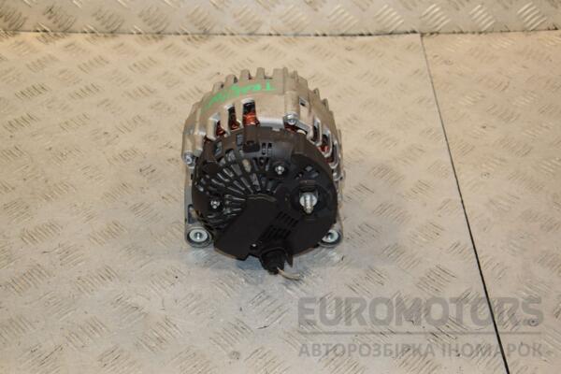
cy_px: 187
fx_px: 818
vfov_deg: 25.8
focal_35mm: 52
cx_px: 280
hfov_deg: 37.9
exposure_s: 1/200
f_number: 6.3
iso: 800
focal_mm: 35
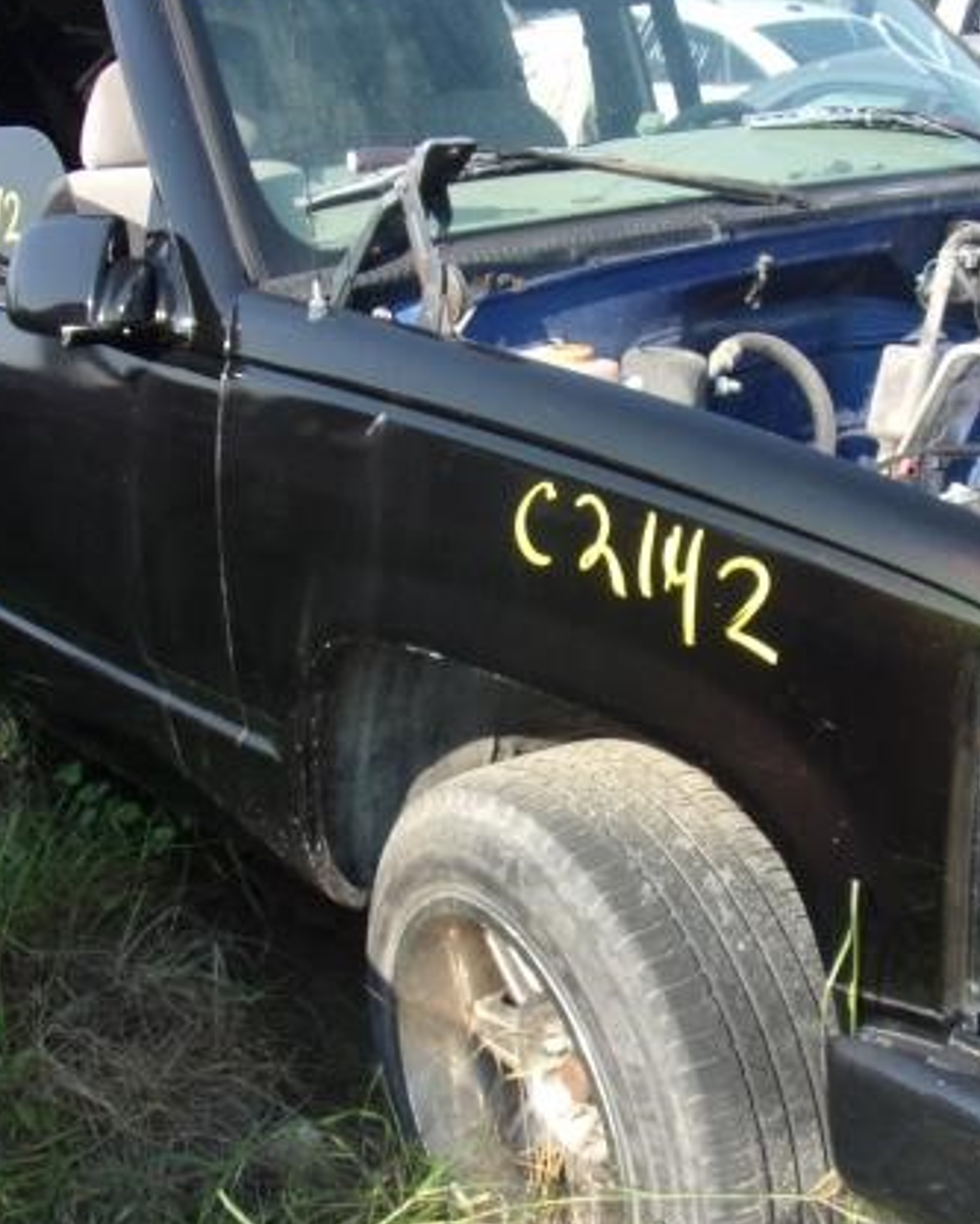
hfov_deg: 33.1
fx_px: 1631
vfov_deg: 41.1
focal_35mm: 45
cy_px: 659
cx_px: 665
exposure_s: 1/420
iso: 80
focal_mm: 4.3
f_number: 3.3
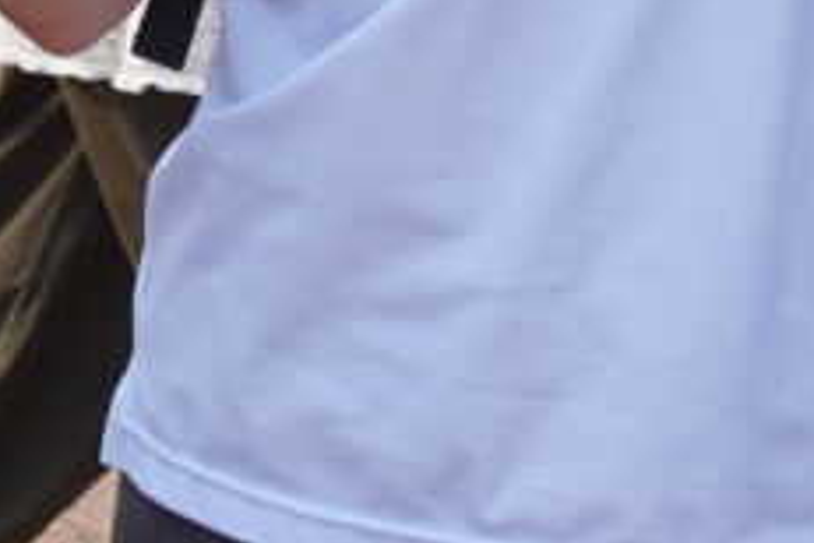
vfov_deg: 7.1
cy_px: -497
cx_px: -56
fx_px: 4228
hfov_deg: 10.9
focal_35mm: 187
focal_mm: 16
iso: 100
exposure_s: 1/250
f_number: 4
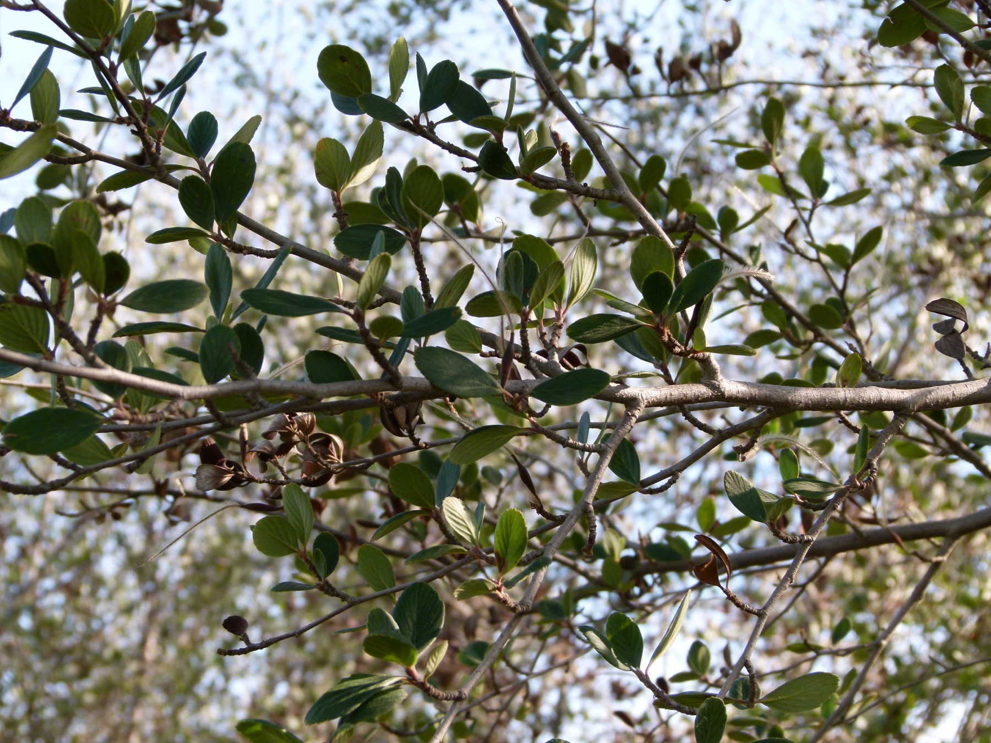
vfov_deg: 20.4
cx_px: 496
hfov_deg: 27.0
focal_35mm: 72
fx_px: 2061
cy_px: 372
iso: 100
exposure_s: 1/200
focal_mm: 12.9
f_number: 4
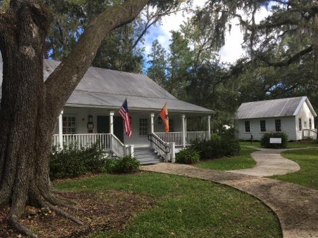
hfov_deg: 61.7
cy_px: 119
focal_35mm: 29
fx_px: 266
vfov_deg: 48.2
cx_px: 159
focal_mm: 4.15
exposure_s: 1/493
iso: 25
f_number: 2.2
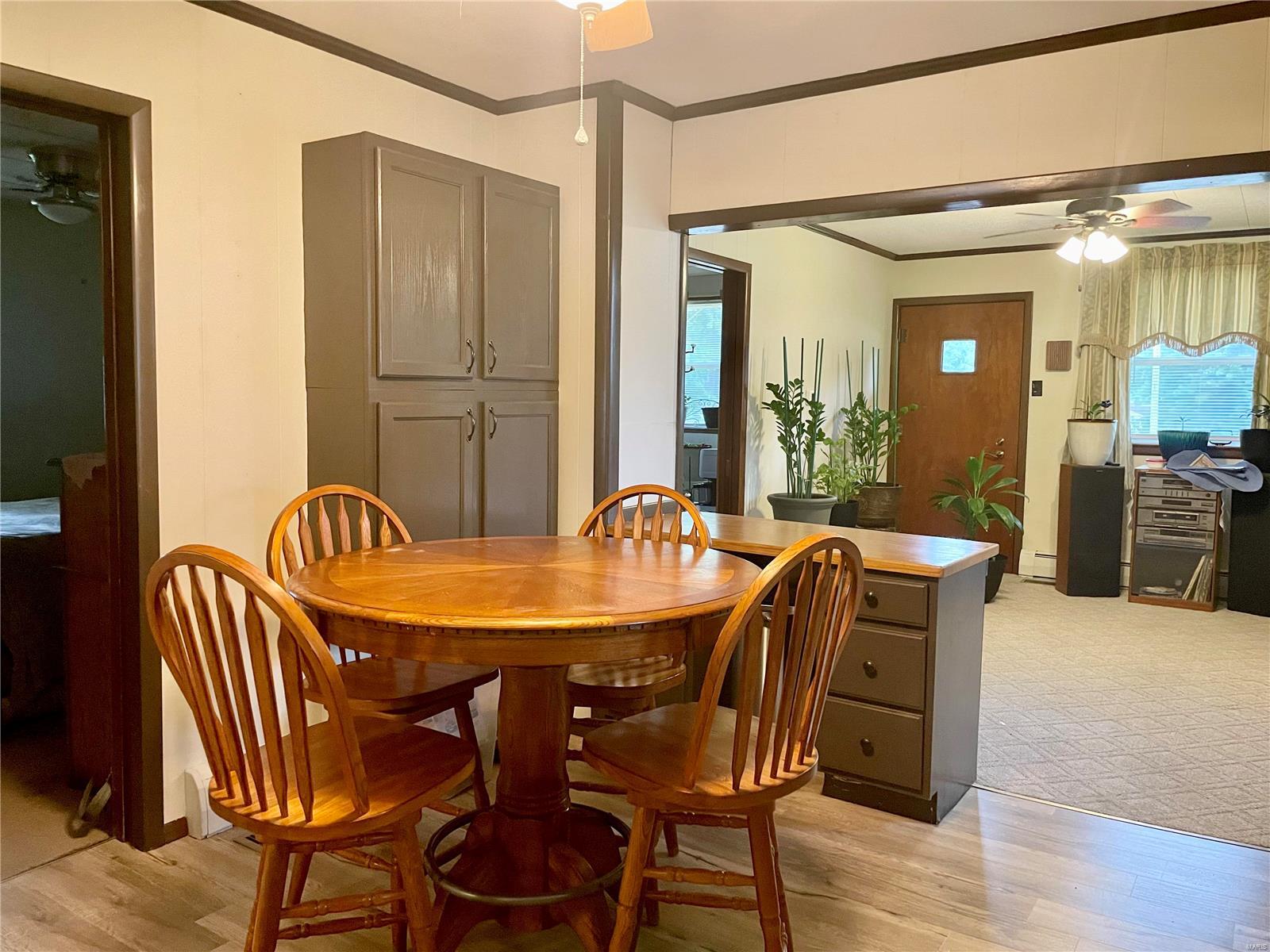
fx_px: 954
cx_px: 635
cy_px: 476
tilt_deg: -3.0
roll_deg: -0.6
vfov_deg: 53.1
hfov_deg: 67.3
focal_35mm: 26
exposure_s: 1/40
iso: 500
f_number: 1.6
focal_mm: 4.2
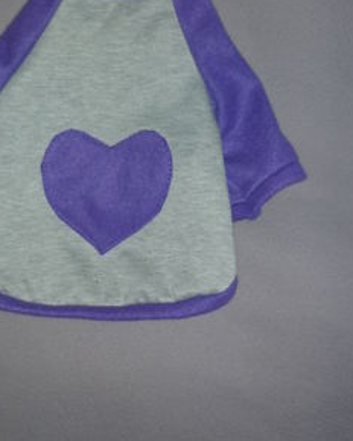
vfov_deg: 29.8
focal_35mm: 63
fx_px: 823
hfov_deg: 24.0
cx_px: 100
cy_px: 152
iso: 100
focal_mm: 6.4
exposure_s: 1/125
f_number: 3
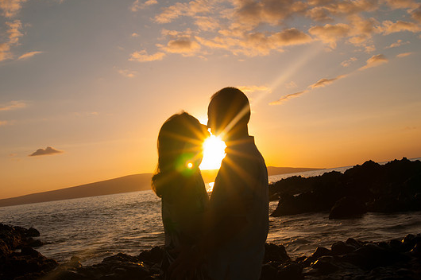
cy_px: 151
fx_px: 537
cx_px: 203
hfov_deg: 42.8
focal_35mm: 46
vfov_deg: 29.2
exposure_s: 1/100
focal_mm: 28
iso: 200
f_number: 18
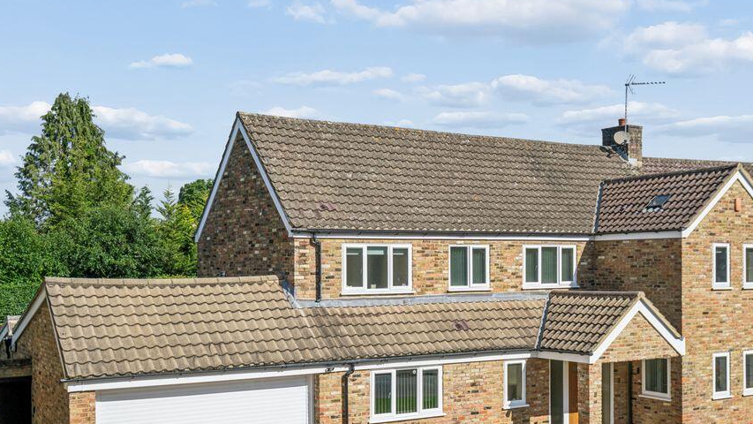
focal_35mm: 44
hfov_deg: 46.3
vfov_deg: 26.9
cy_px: 290
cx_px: 427
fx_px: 879
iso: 320
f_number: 8
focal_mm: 35
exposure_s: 1/1250
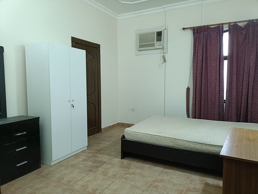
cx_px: 129
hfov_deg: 69.4
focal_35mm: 25
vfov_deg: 54.9
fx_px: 186
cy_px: 97
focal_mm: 4.7
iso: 1732
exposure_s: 1/33.3
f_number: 1.7
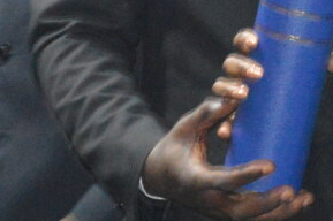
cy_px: -8
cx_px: 174
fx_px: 2920
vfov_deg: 4.3
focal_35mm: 316
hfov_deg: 6.5
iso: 3200
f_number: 5
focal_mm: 38
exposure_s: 1/60
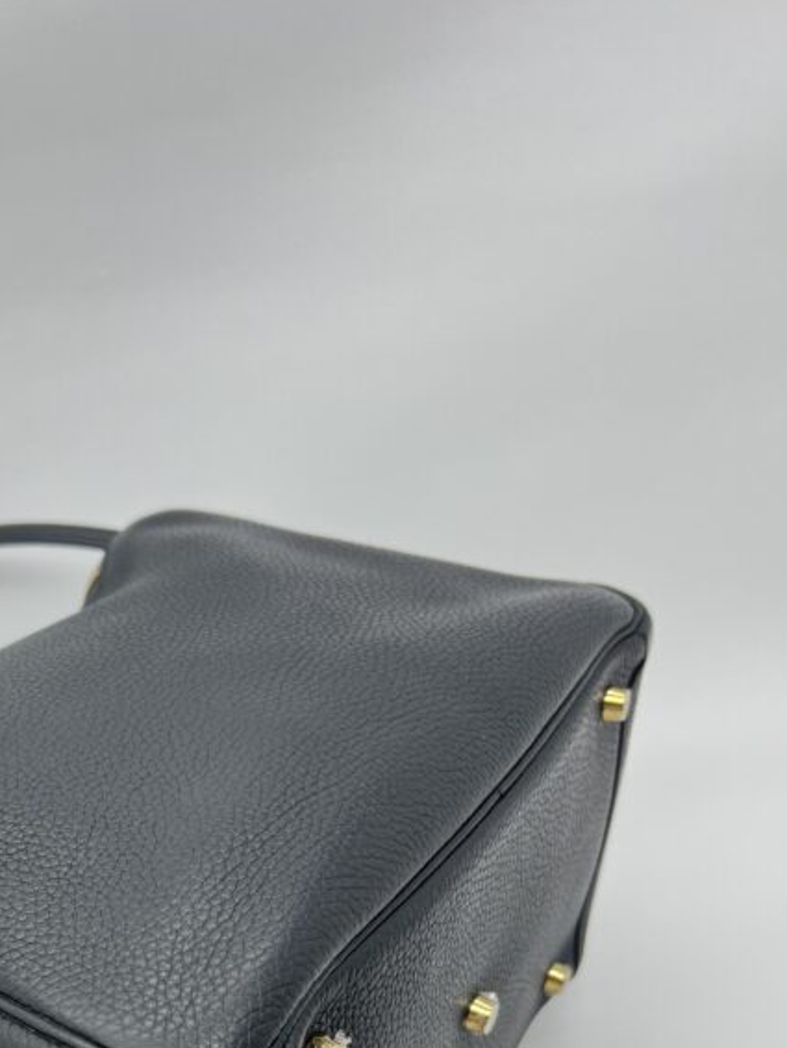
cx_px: 130
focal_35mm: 47
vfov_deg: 37.8
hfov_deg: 30.0
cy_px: 937
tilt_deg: -38.7
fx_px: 1424
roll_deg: +7.3
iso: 50
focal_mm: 5.7
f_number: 1.5
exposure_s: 1/100
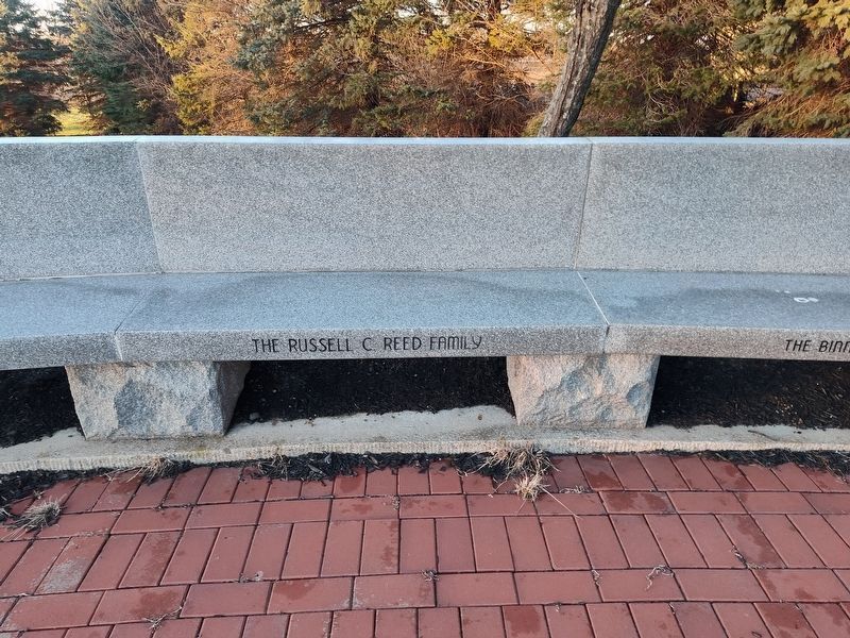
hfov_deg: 73.9
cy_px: 319
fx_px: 565
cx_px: 425
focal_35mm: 23
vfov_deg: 58.9
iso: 366
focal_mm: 5.56
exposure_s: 1/120
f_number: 1.8
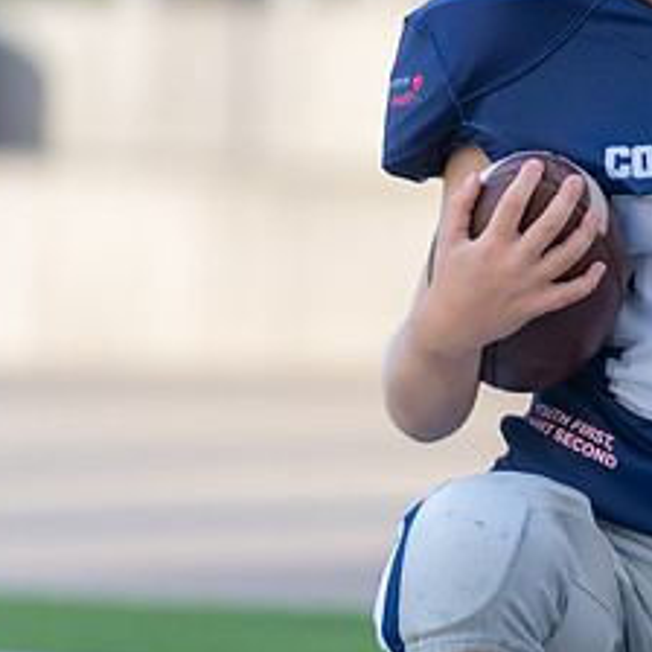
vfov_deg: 4.5
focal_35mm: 387
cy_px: 106
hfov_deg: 4.5
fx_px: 8247
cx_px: 713
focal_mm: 176
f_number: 2.8
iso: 100
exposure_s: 1/400
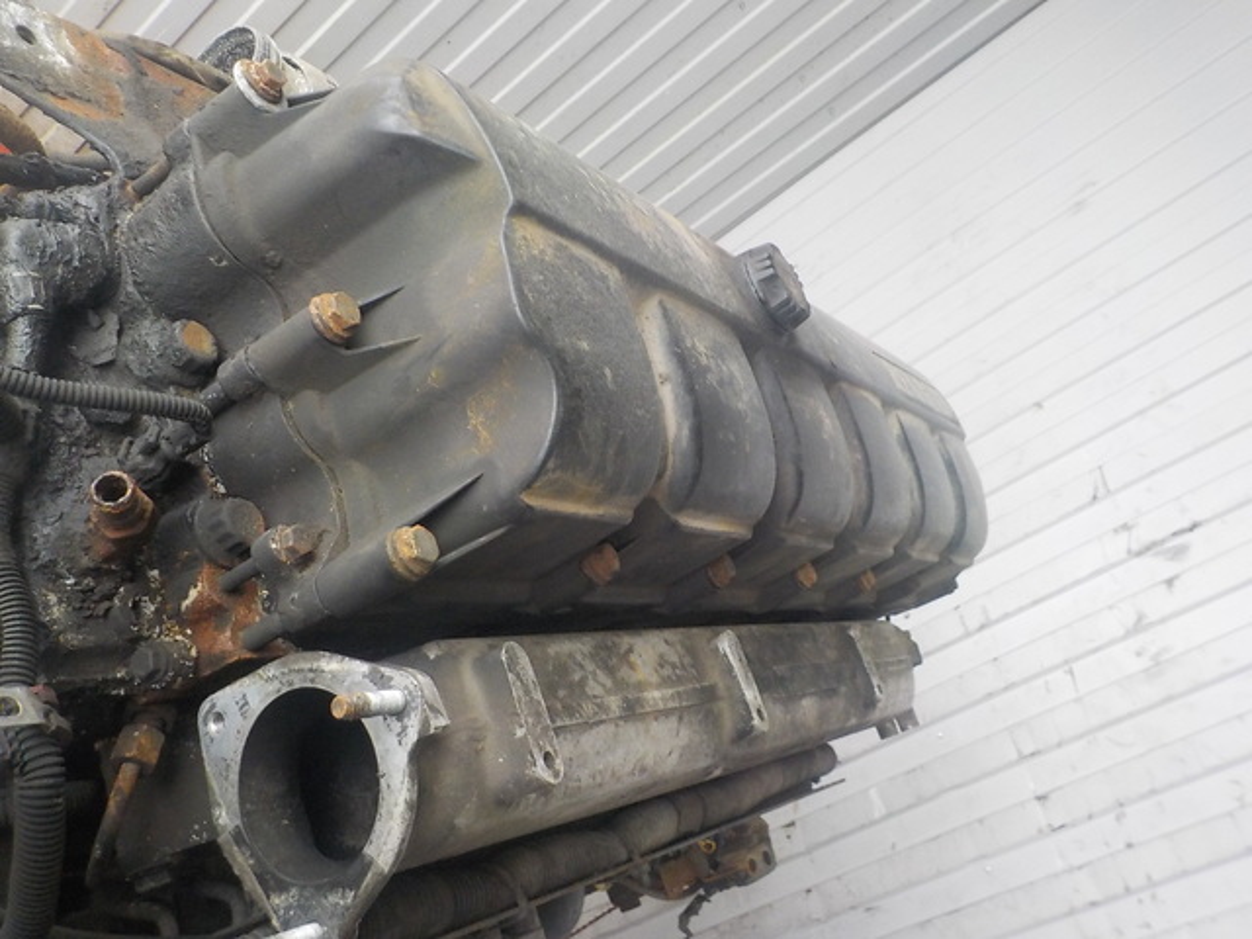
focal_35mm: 30
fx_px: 1085
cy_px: 470
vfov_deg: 46.8
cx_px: 626
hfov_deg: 60.0
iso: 400
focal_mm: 4.1
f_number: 3.3
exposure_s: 1/25
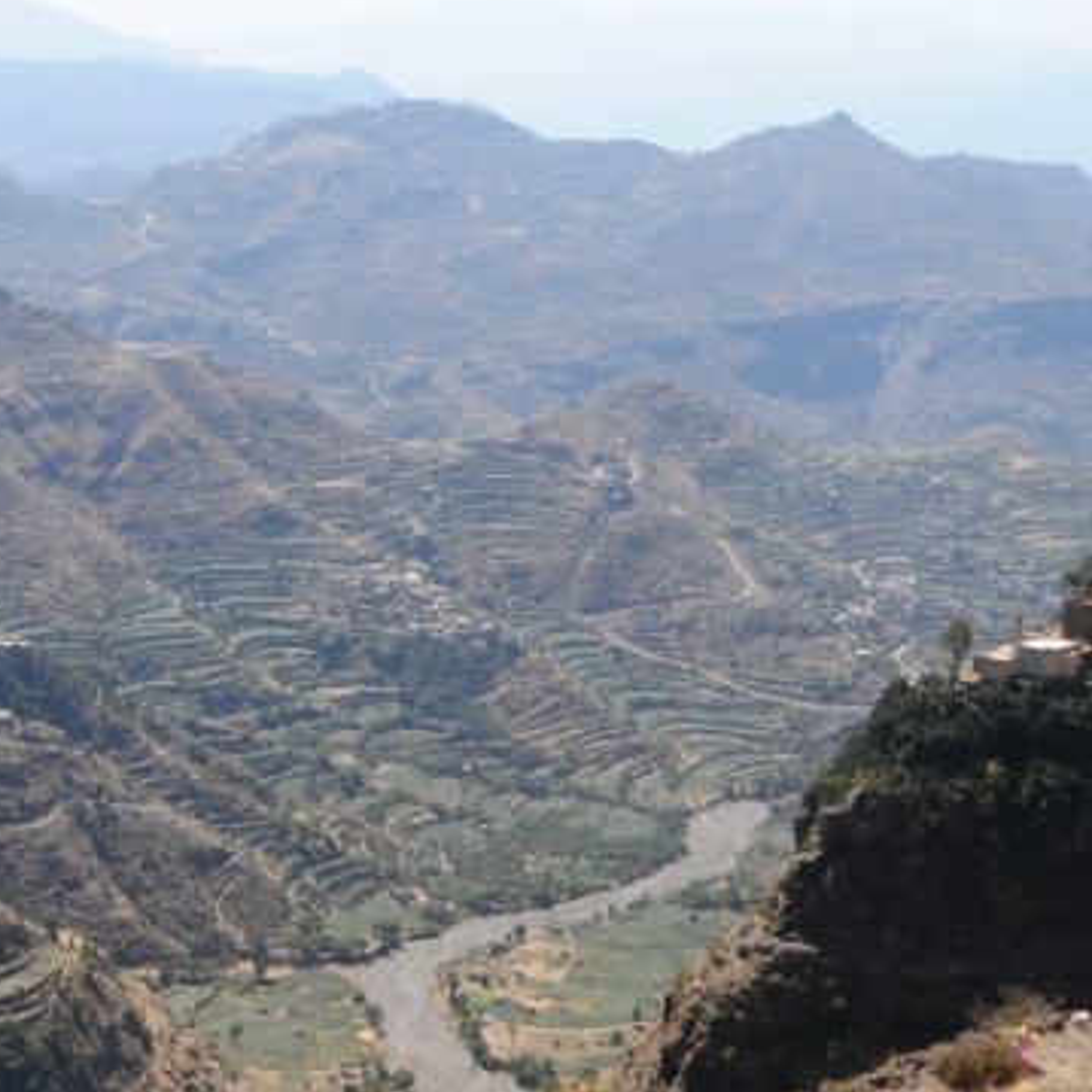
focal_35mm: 78
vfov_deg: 22.2
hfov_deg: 21.9
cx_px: 231
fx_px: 2784
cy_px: 475
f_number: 5.6
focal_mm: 22
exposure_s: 1/2500
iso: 500
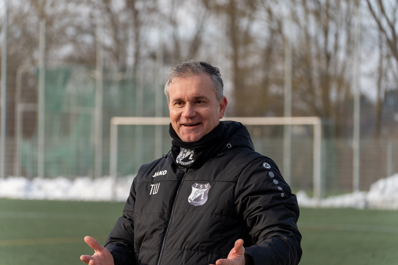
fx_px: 1857
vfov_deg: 8.2
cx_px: 199
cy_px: 132
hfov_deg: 12.2
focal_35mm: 168
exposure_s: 1/800
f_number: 6.3
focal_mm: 168
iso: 500
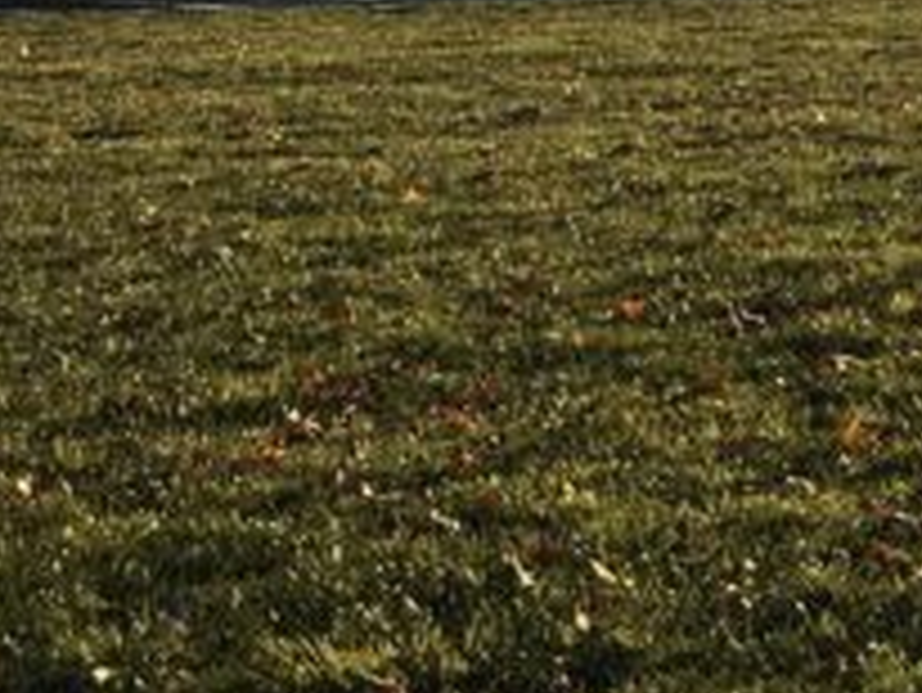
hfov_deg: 11.3
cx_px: 2226
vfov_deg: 9.3
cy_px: -864
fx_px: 3864
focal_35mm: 145
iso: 25
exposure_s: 1/1166
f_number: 2.2
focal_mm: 4.15
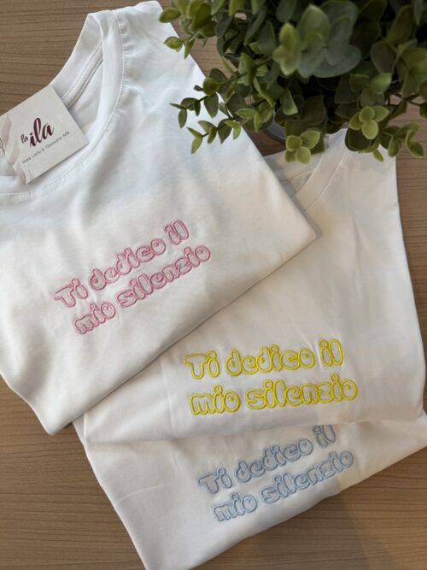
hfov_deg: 56.8
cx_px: 214
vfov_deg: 71.6
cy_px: 285
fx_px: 395
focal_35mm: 24
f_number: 1.78
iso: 80
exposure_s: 1/121
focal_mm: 6.76
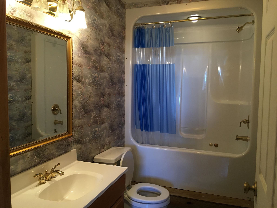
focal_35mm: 29
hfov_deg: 61.7
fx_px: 232
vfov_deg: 48.2
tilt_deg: -2.6
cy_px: 104
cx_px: 138
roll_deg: +0.0
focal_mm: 4.15
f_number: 2.2
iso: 64
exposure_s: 1/15
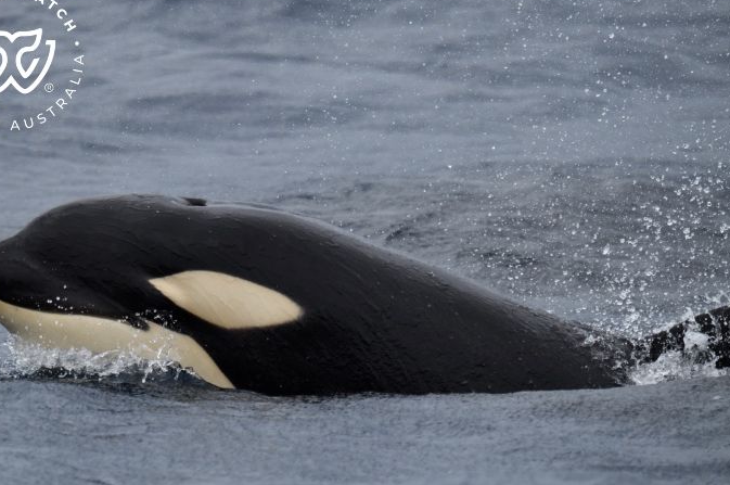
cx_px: 372
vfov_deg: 3.2
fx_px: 8668
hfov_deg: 4.8
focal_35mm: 428
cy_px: 272
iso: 1250
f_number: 6
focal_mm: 360
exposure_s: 1/8000
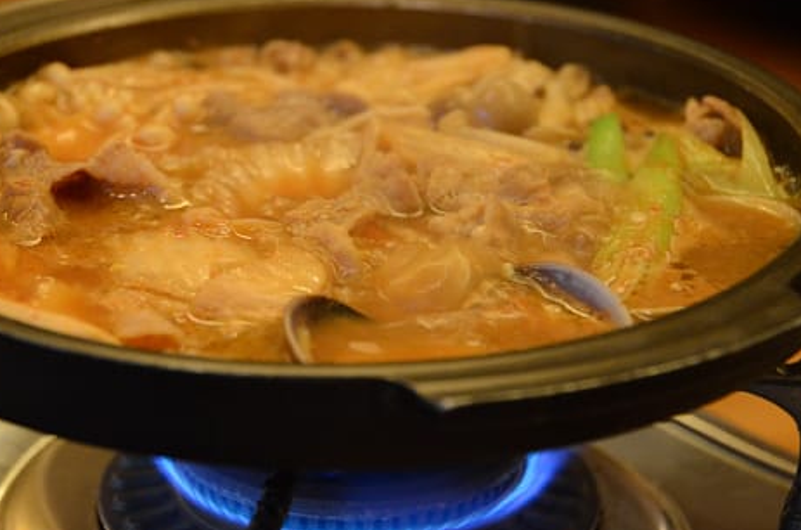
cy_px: 211
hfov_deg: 12.3
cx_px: 348
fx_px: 3706
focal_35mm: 167
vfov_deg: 8.2
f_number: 5.6
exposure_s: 1/40
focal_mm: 92
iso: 3200
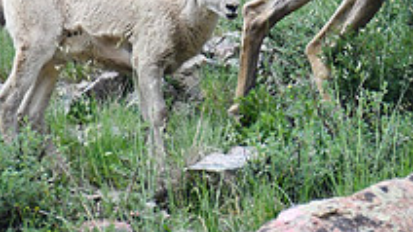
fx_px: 10803
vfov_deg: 1.2
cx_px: 475
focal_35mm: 987
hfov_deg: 2.2
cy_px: -69
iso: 720
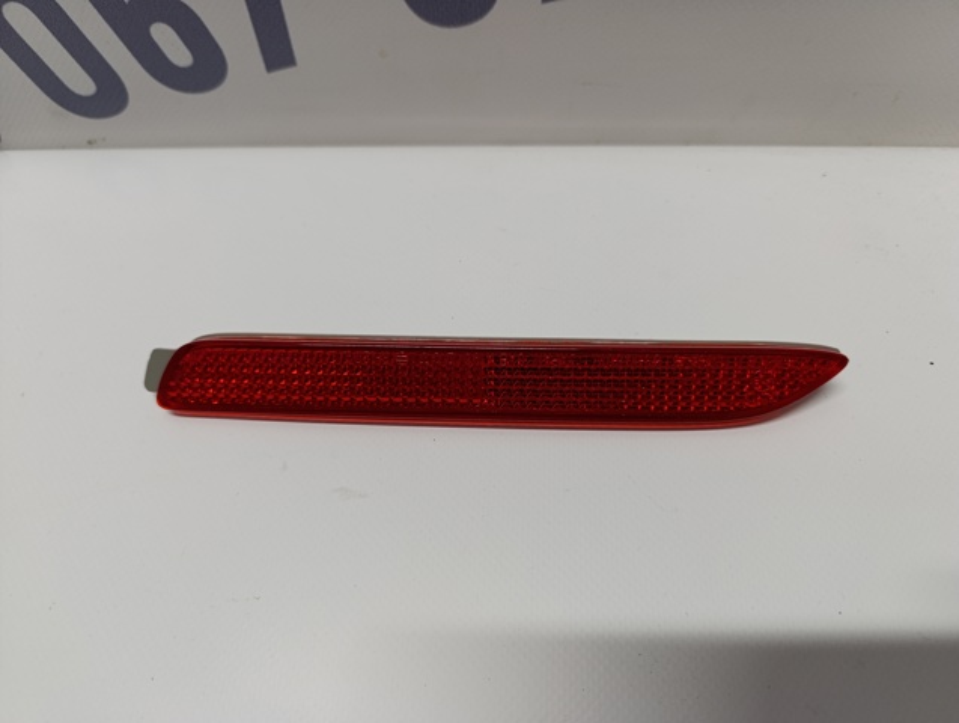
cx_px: 480
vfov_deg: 59.0
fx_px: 638
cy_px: 362
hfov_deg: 73.8
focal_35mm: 23
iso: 1000
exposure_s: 1/100
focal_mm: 6.14
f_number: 1.6
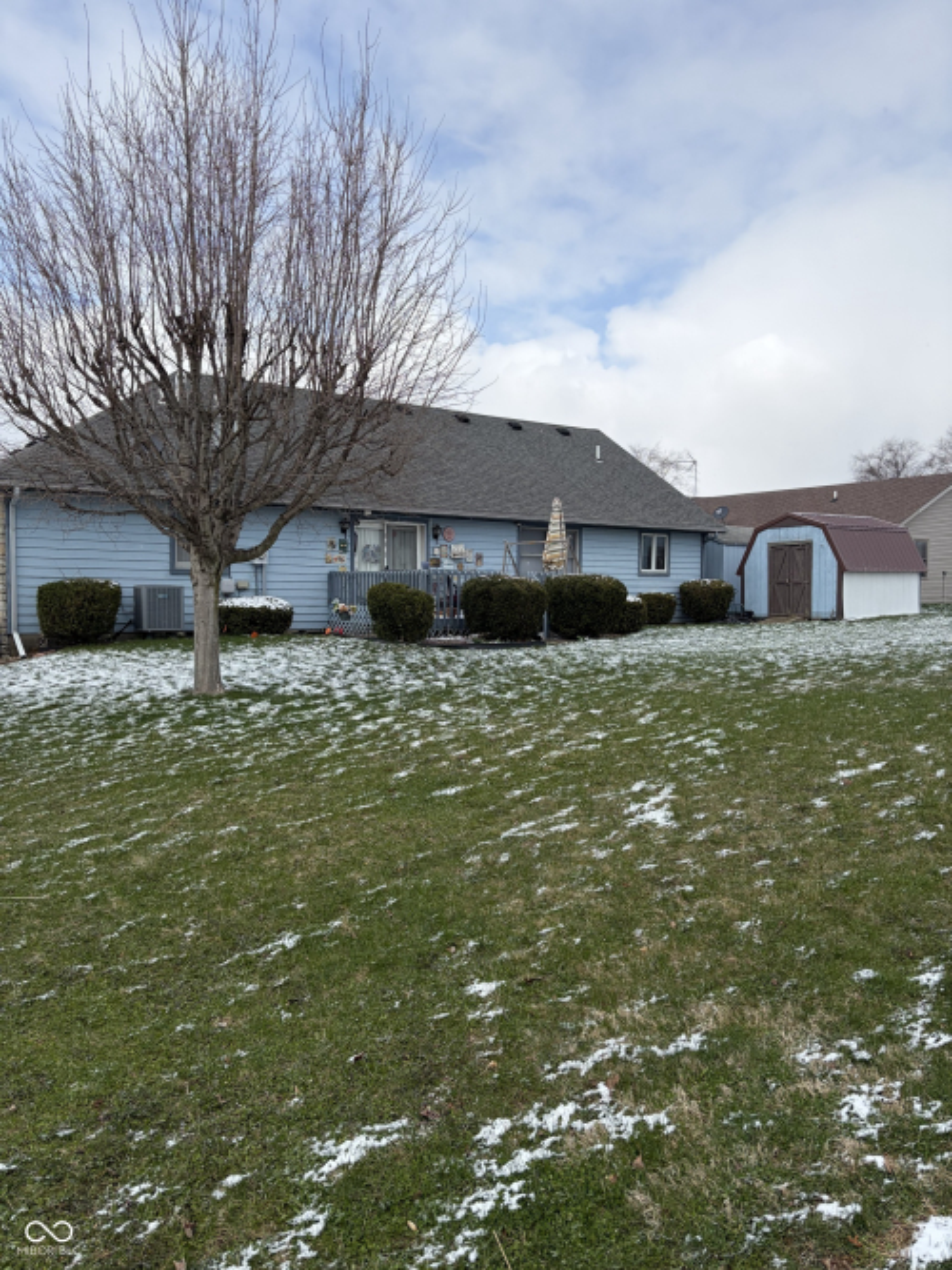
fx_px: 954
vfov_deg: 67.3
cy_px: 635
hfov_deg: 53.0
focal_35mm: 26
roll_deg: -0.3
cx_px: 476
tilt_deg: -2.6
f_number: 1.6
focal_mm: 5.96
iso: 50
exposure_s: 1/3448
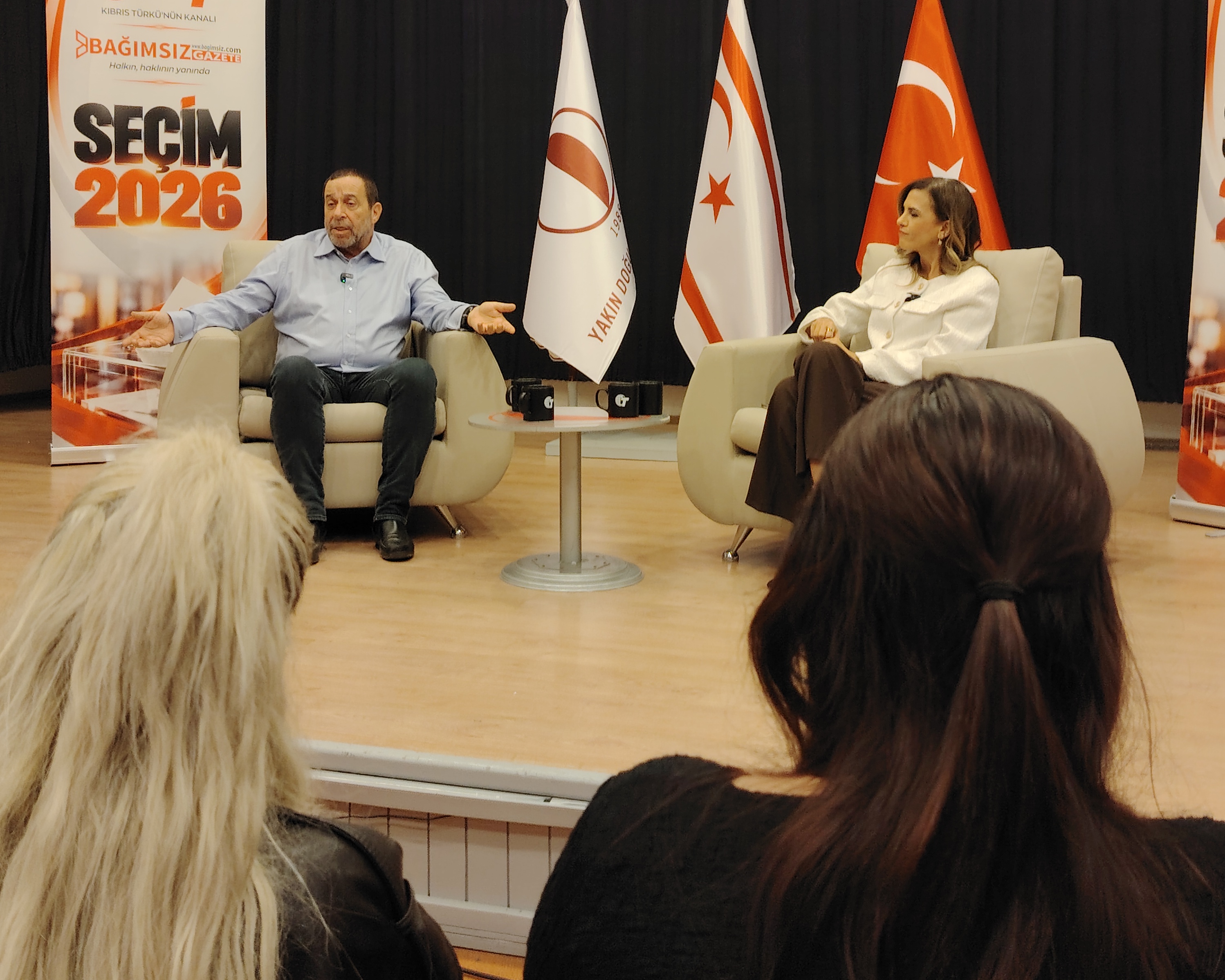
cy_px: 333
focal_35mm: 43
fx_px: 1559
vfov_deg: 34.6
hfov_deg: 42.9
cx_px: 613
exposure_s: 1/33.3
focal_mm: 5.25
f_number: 1.75
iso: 516
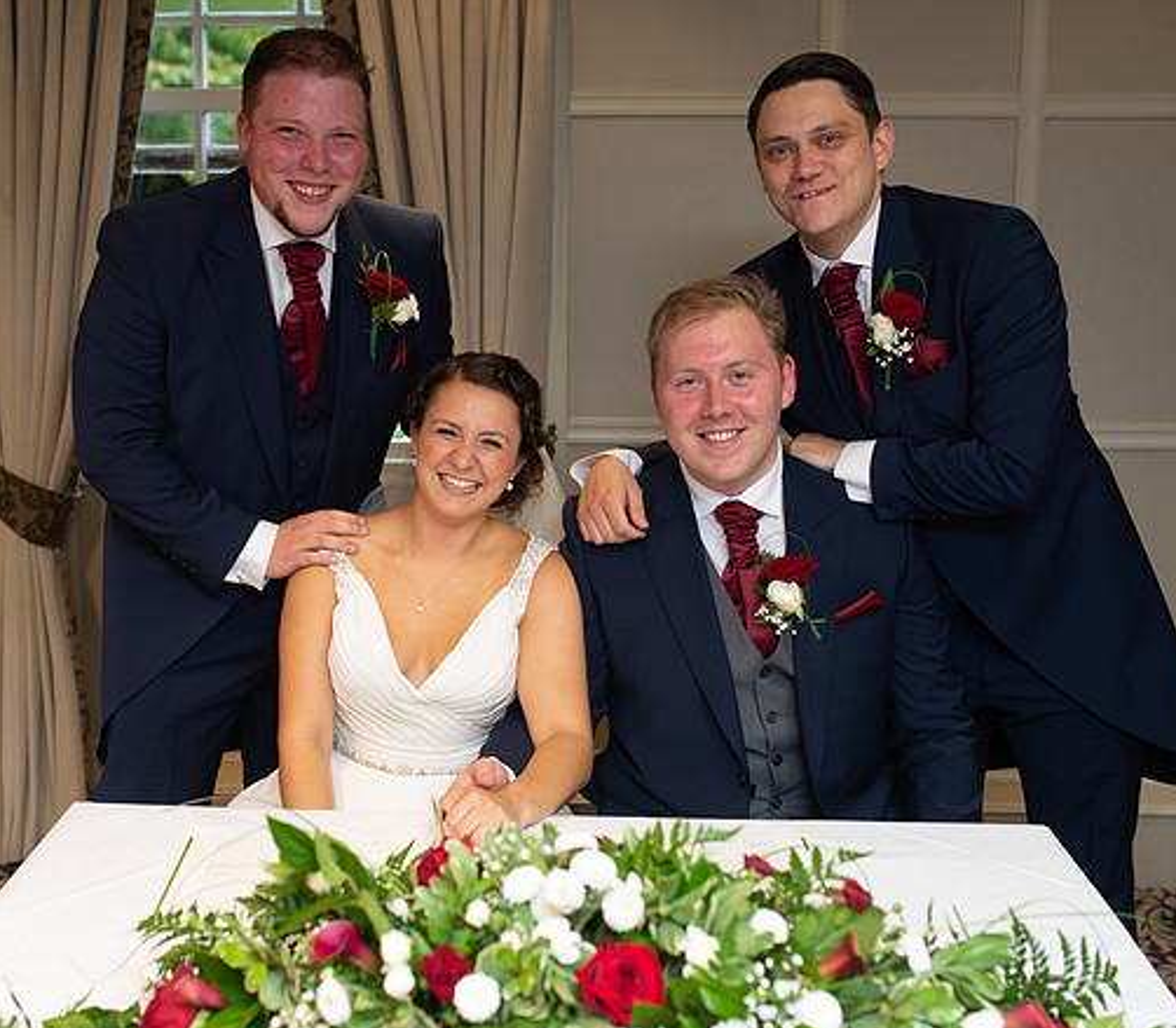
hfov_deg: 38.1
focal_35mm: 47
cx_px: 499
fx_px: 1697
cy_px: 477
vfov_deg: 33.7
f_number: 3.2
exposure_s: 1/100
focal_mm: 35
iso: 400
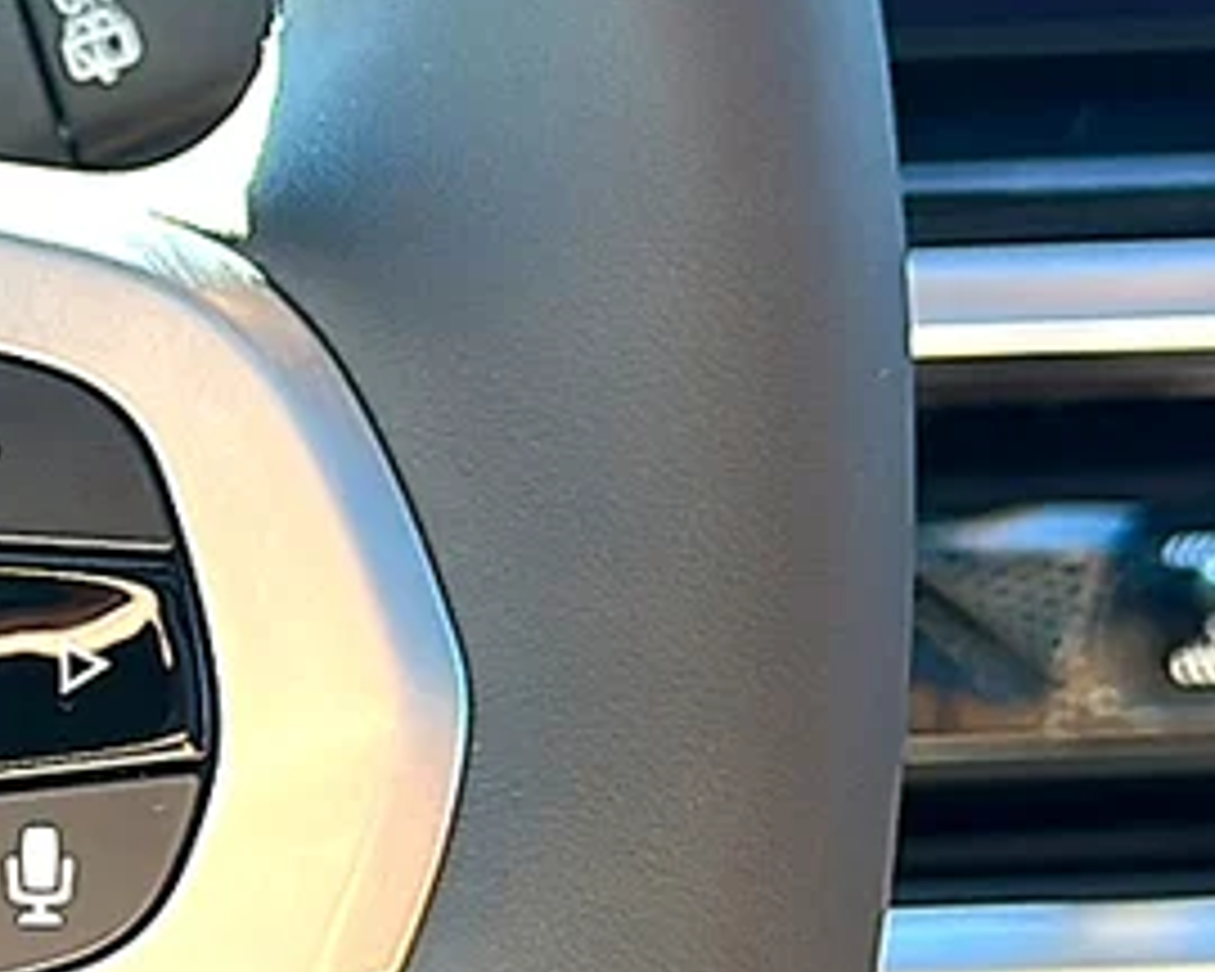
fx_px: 3452
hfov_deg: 19.3
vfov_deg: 16.0
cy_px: 686
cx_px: -45
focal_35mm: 96
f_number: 1.78
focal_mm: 6.86
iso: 80
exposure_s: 1/259
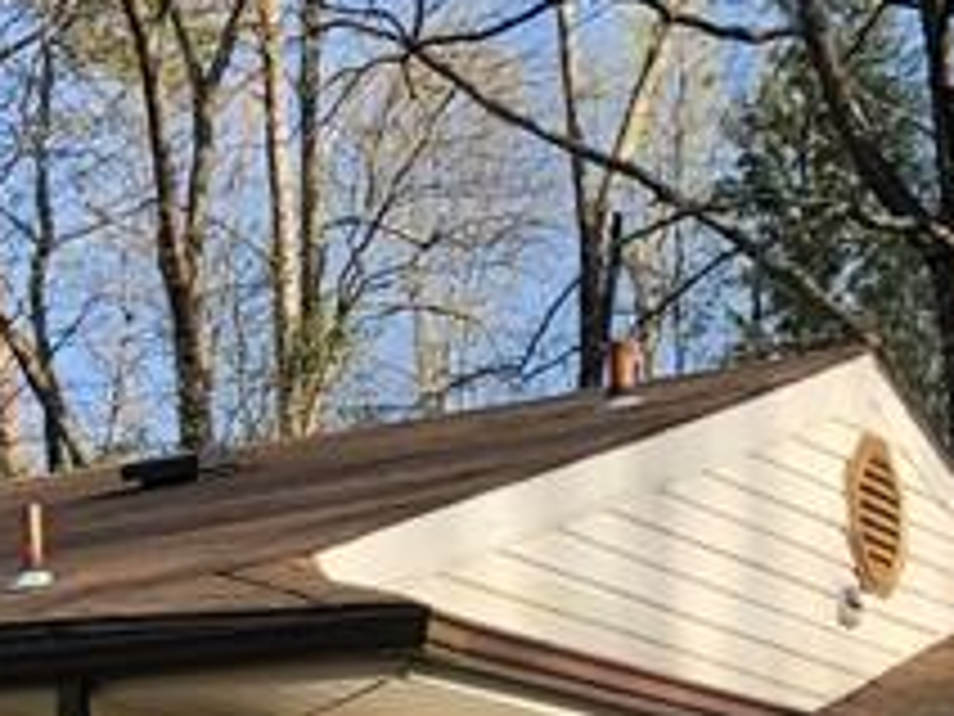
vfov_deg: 10.2
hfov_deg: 14.5
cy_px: 1396
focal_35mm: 135
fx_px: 3721
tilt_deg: -0.1
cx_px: 90
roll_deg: +0.0
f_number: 1.8
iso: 20
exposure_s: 1/445
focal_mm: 4
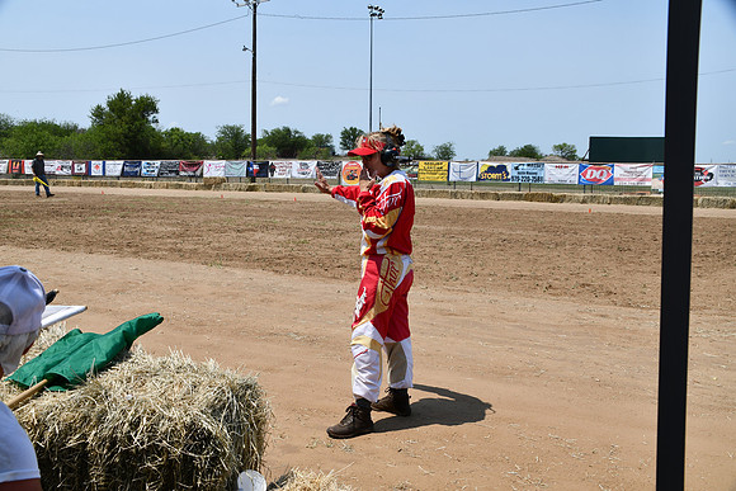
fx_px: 613
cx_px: 368
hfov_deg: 61.9
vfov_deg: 43.6
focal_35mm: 30
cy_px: 246
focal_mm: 20
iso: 100
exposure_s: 1/400
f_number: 10
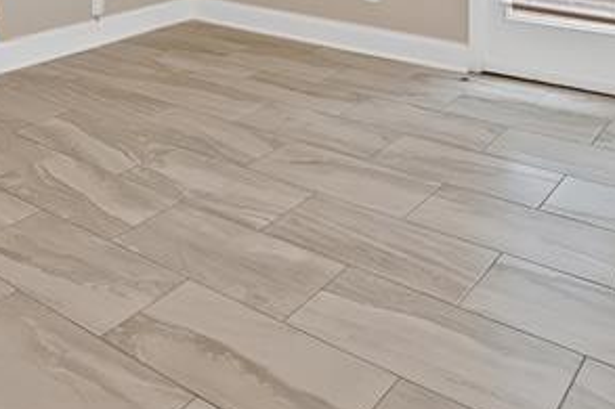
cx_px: 256
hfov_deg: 46.2
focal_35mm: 42
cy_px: -189
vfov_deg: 25.1
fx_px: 717
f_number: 9
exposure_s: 1/4
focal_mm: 12
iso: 640
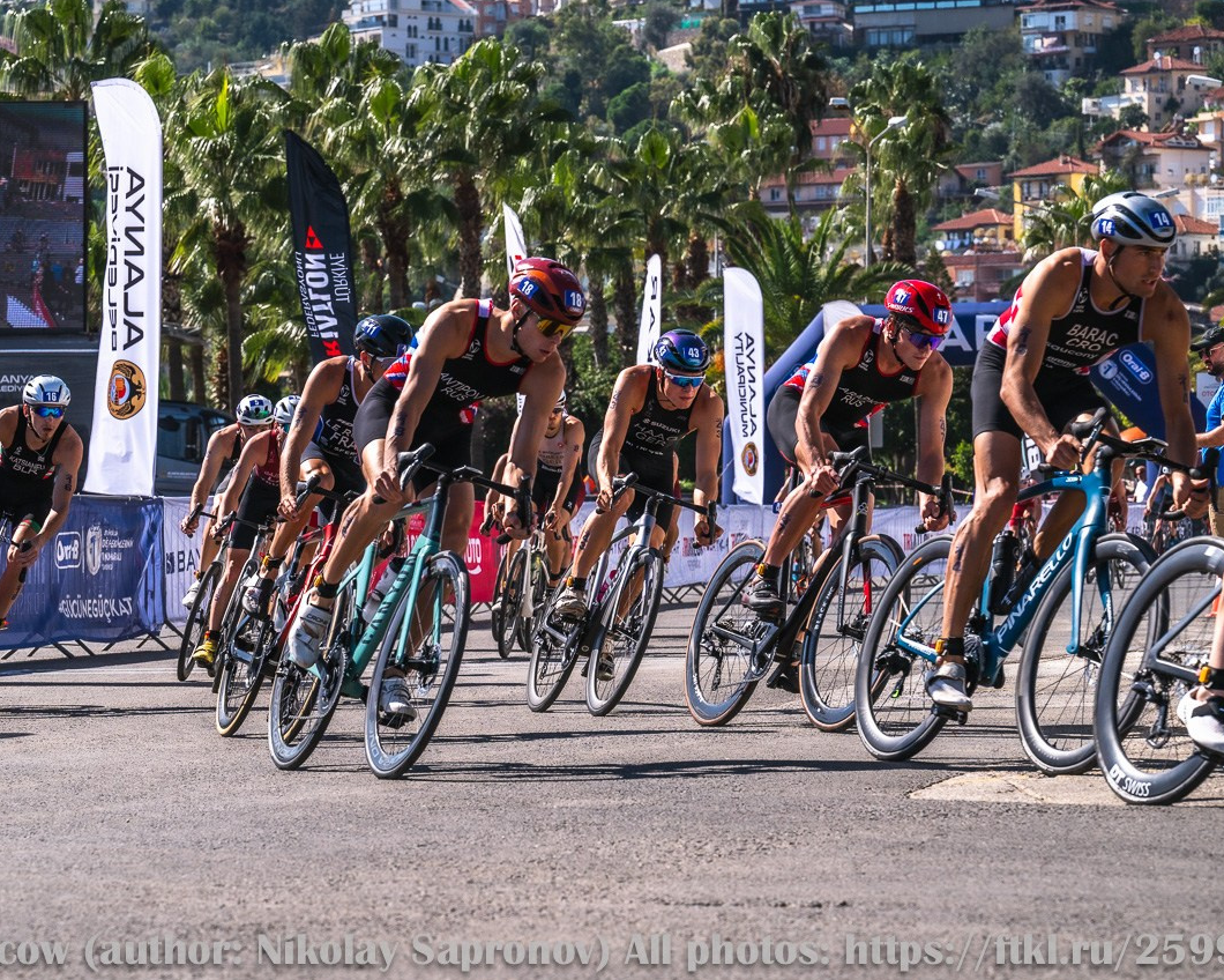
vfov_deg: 11.4
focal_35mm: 136
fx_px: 4927
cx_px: 515
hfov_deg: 14.2
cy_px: 491
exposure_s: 1/1250
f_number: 9
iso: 320
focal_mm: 120
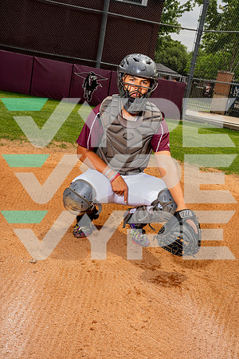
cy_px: 180
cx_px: 120
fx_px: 408
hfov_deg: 32.6
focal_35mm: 41
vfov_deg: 47.4
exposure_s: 1/250
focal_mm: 41
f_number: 10
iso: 100
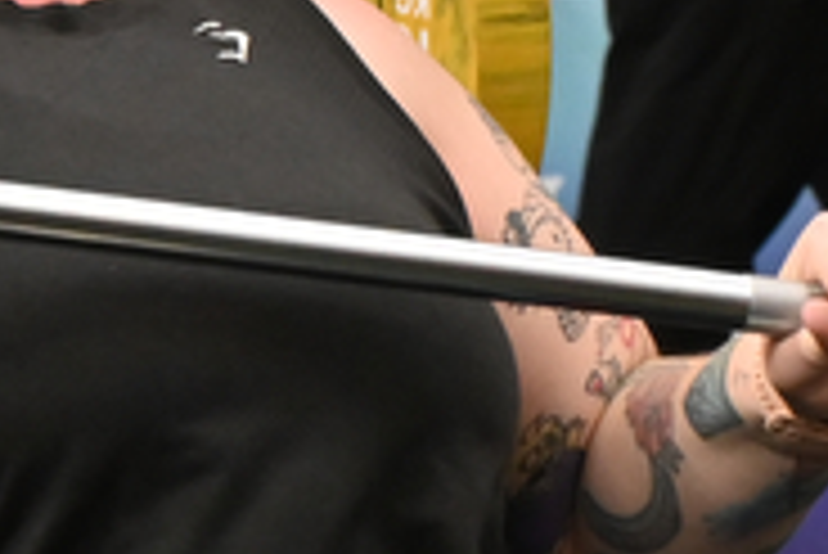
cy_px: -32
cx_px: 387
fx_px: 14156
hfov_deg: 3.4
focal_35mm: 615
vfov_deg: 2.2
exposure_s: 1/400
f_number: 4.5
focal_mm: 70
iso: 2000
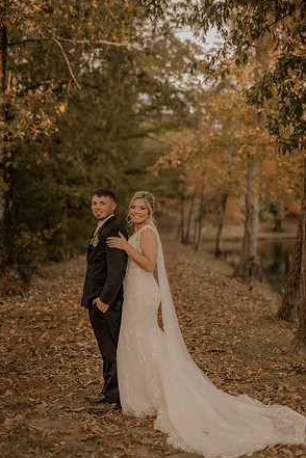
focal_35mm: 51
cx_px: 151
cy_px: 230
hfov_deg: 26.5
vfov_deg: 38.9
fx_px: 650
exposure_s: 1/500
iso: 200
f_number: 2
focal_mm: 50
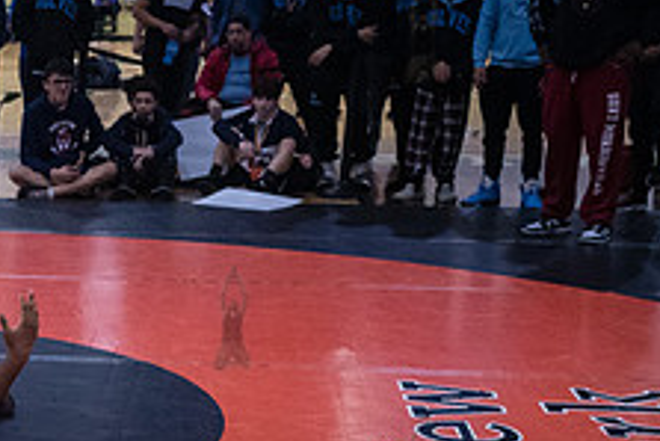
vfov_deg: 14.5
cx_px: -151
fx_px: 1706
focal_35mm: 93
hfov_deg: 20.4
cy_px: 460
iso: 8000
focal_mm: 35
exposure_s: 1/500
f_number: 4
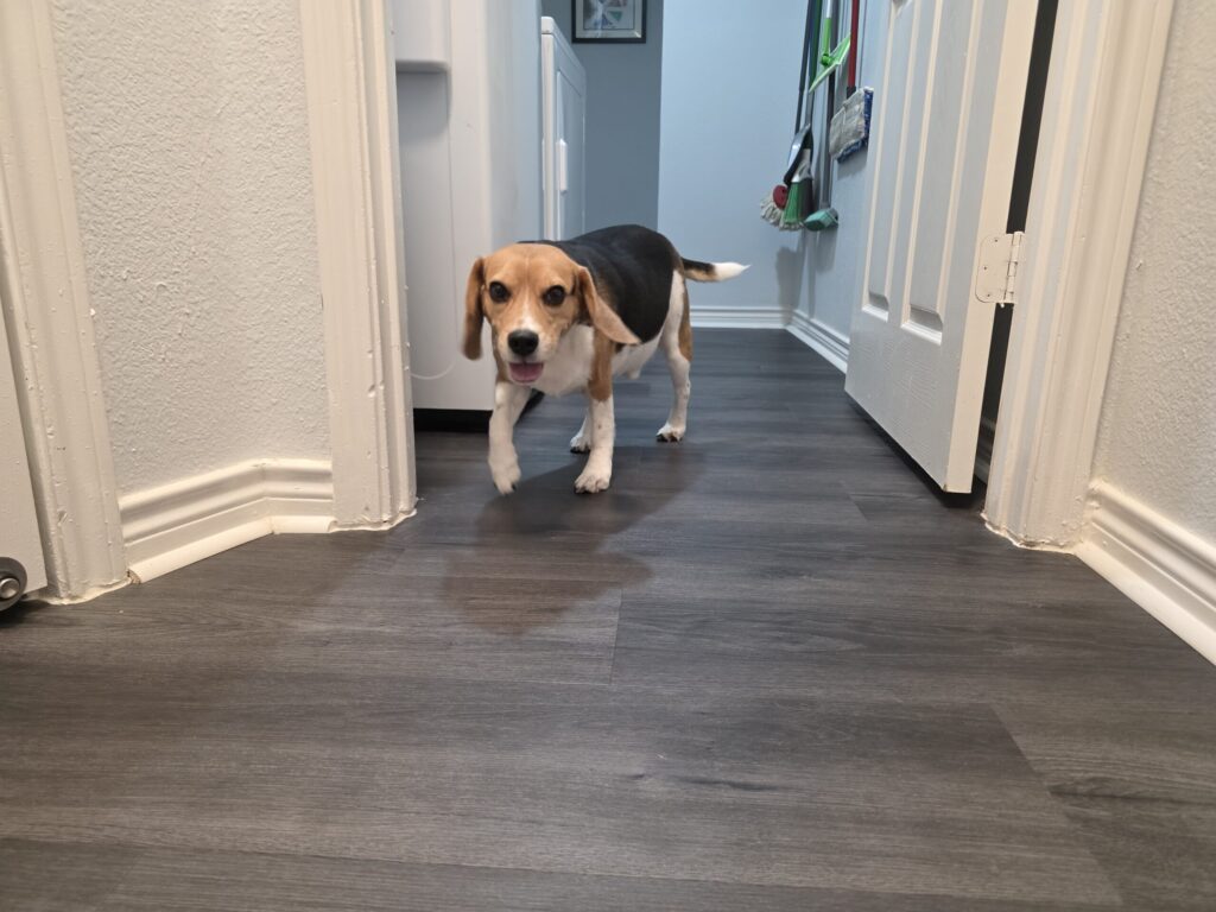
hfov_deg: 73.9
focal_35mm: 23
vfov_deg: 58.9
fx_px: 808
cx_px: 608
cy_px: 456
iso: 640
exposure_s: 1/120
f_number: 1.7
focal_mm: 6.3
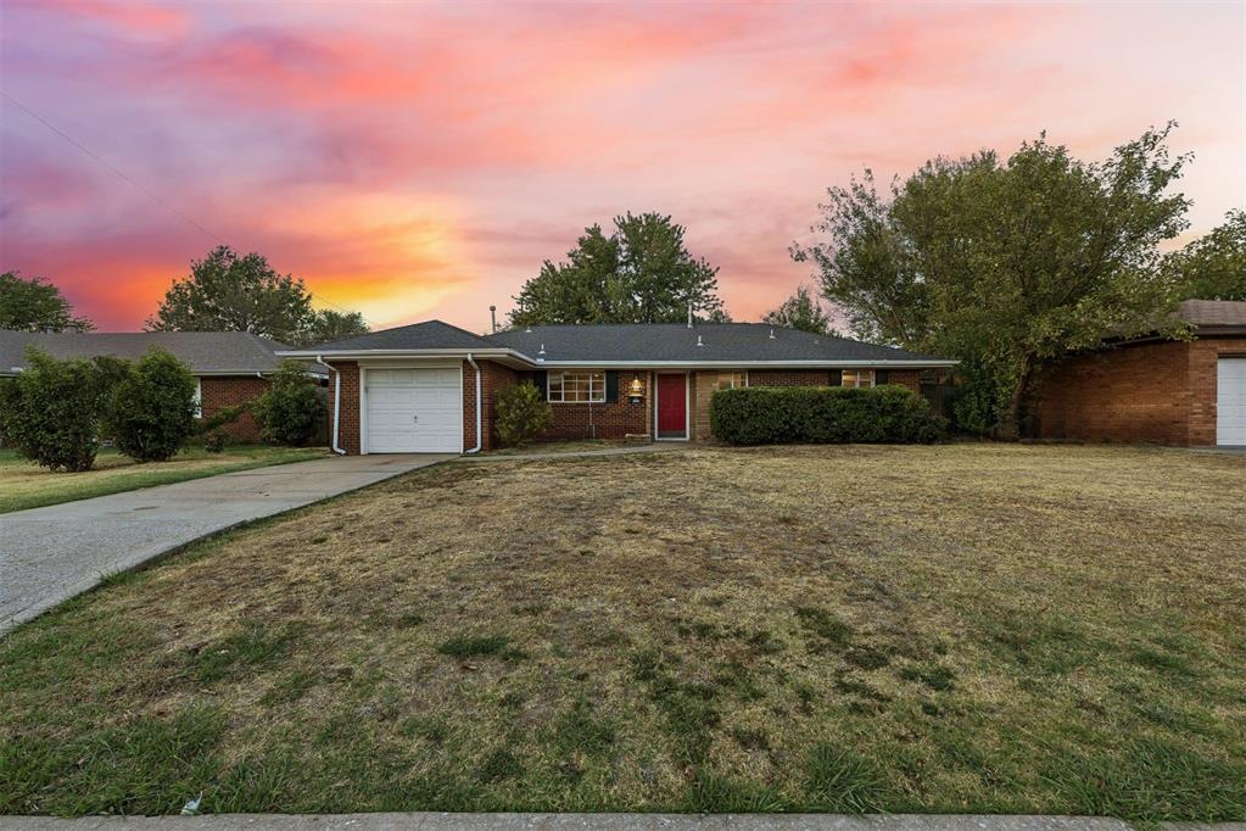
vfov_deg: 77.3
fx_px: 519
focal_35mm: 15
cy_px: 416
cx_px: 623
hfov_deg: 100.4
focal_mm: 10
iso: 100
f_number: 6.3
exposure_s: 1/20
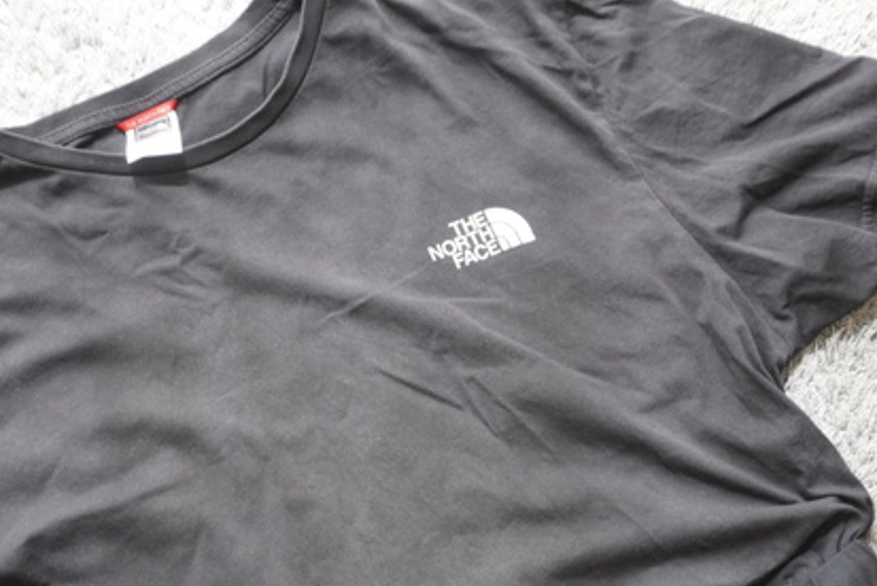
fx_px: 1385
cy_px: 418
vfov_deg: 23.7
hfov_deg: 35.1
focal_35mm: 57
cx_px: 435
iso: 640
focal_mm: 23
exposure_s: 1/40
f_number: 6.3
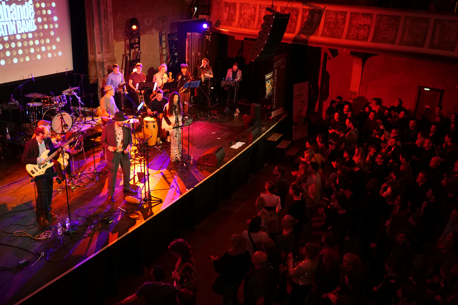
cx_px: 229
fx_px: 445
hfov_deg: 54.4
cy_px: 152
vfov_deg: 37.9
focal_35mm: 35
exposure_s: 1/60
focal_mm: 35
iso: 5000
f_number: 2.8
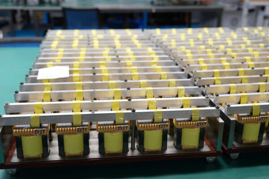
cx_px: 134
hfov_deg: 47.4
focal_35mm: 41
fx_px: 306
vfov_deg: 32.6
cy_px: 90
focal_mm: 41
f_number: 5
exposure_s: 1/50
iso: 500
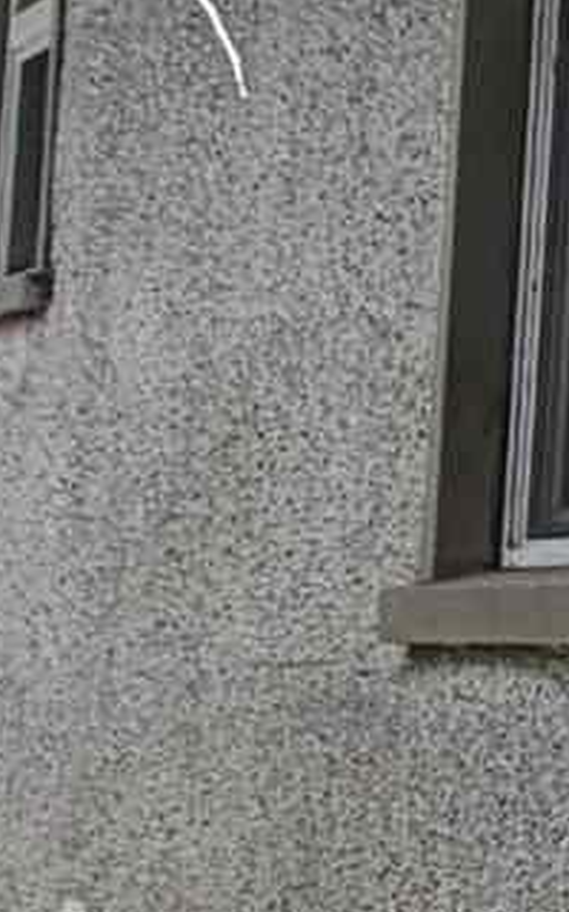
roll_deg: -0.3
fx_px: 3553
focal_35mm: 143
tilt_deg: +3.9
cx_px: 3182
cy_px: 475
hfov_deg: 5.5
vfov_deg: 14.6
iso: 50
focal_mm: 2.22
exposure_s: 1/502
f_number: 2.2
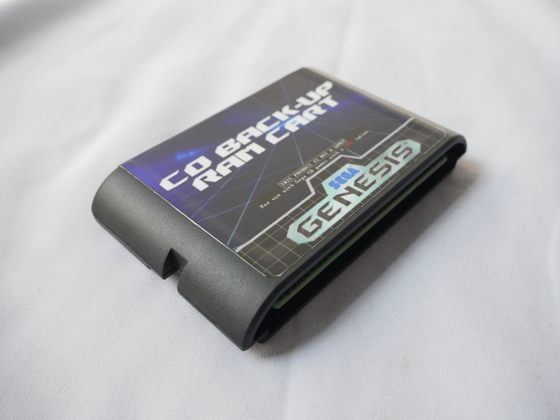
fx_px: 485
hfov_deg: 60.0
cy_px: 210
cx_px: 280
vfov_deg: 46.8
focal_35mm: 30
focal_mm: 15
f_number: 5
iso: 200
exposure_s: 1/50
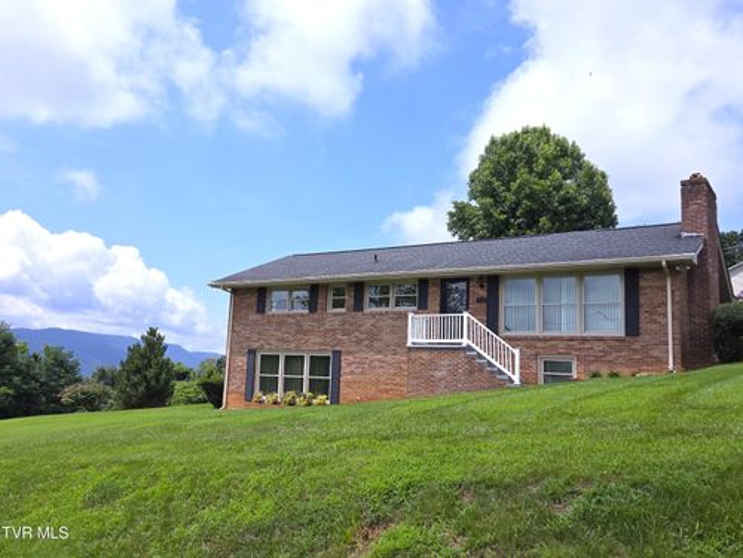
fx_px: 644
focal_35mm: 30
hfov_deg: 60.0
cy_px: 279
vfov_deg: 46.8
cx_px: 372
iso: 25
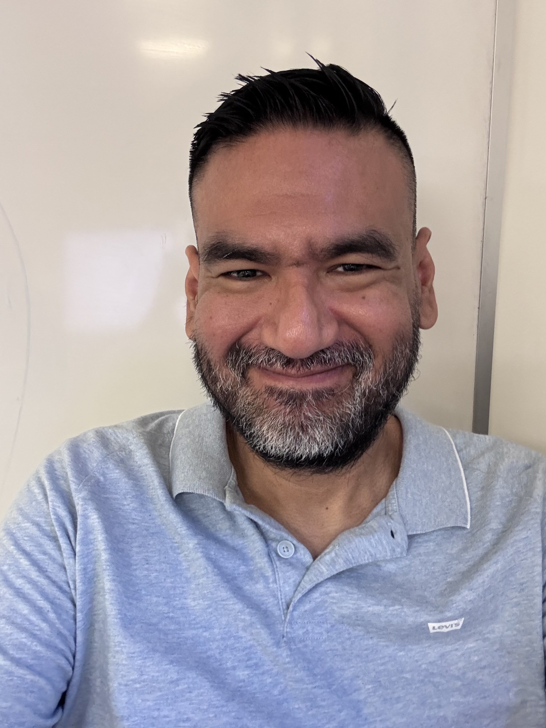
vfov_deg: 60.0
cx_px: 273
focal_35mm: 30
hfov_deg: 46.8
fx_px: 631
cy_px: 364
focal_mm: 2.69
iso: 320
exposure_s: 1/31
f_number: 1.9
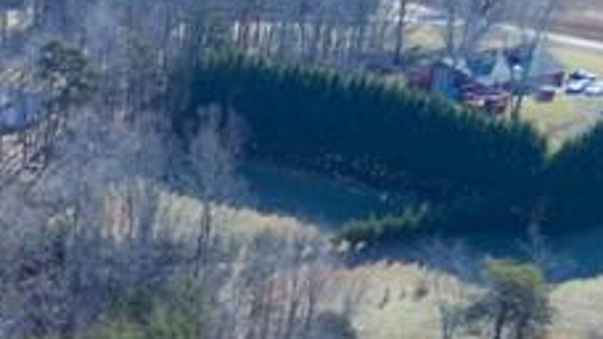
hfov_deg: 14.6
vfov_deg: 9.3
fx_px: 2030
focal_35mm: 127
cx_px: -526
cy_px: 514
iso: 100
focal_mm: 4.7
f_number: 2.2
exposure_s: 1/30
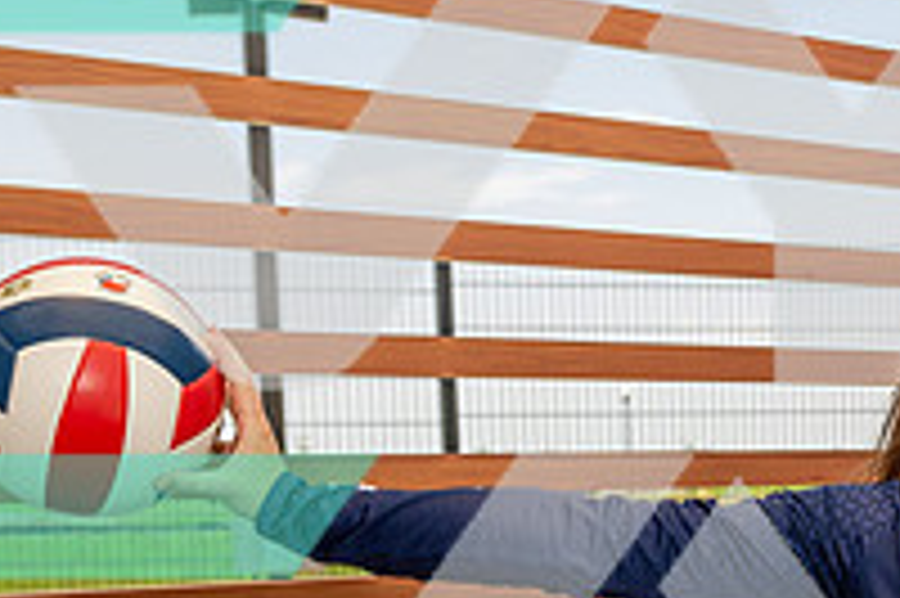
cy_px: 695
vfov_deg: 14.3
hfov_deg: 20.6
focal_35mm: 93
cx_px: 1053
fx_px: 2323
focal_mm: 32
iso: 100
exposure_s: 1/125
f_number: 5.6
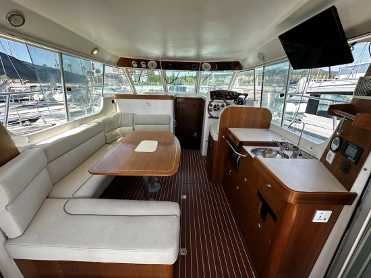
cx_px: 186
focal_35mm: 14
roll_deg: -0.3
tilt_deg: -17.7
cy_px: 139
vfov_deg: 85.7
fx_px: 150
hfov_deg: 102.0
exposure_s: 1/337
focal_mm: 2.22
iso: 40
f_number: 2.2
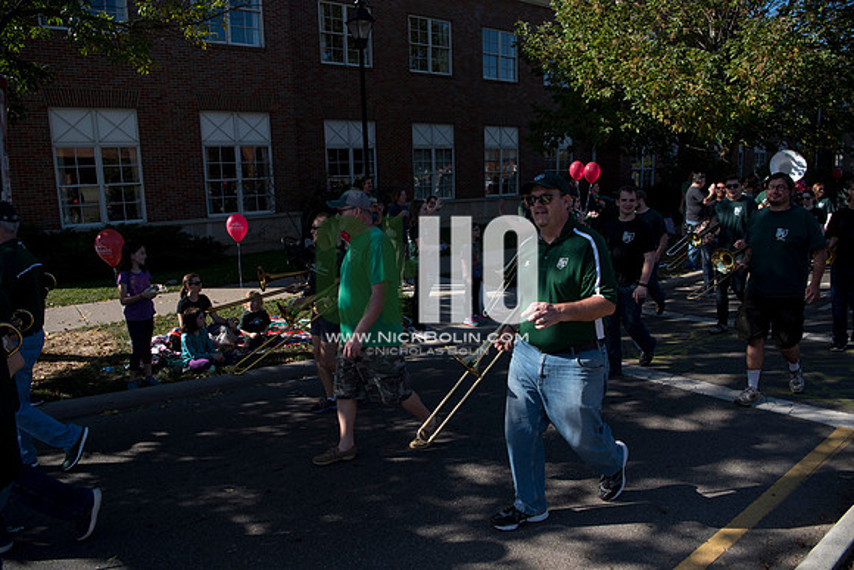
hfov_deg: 73.7
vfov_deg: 53.2
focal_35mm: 24
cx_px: 427
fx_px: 569
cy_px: 285
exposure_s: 1/1600
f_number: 4.5
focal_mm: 24
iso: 250
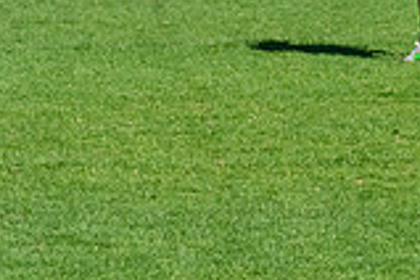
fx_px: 9869
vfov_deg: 1.6
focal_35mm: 846
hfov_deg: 2.4
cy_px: -249
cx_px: -135
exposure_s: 1/1600
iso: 800
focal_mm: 170
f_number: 10
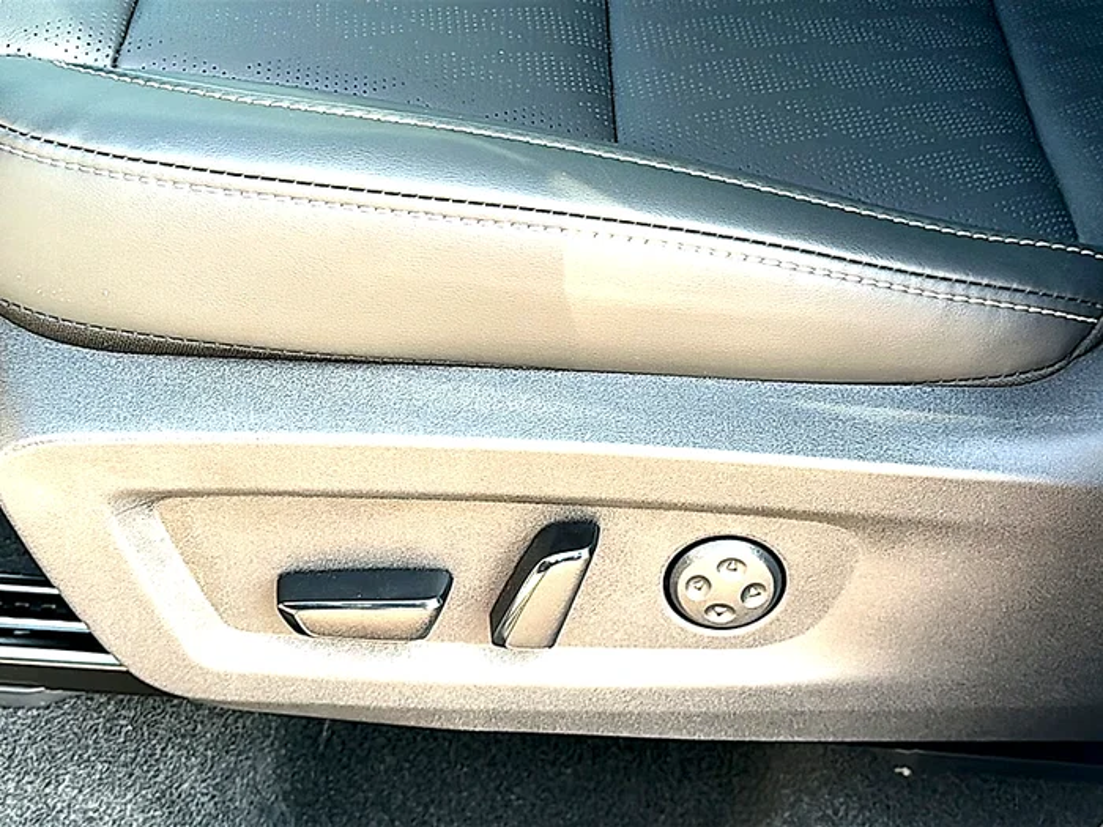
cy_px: 414
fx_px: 1561
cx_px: 552
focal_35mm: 49
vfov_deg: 29.7
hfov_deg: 38.9
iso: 64
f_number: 1.78
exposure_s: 1/115
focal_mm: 6.86
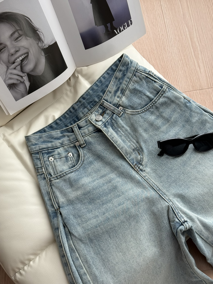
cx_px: 106
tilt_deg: -74.2
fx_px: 394
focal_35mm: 48
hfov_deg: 30.3
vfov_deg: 39.7
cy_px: 142
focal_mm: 6.76
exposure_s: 1/60
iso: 125
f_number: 1.78
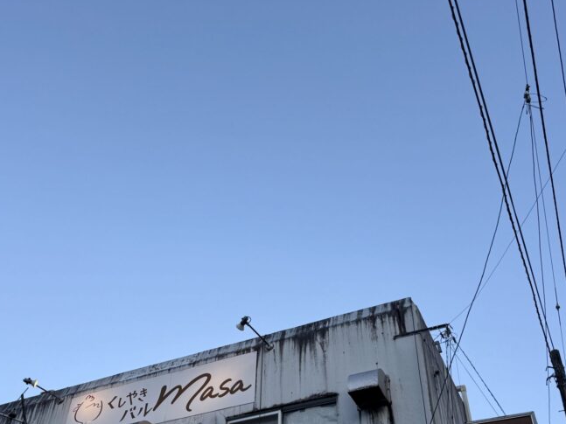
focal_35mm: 38
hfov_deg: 48.8
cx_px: 245
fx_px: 621
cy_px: 314
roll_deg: -3.7
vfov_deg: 36.9
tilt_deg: +36.9
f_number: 1.78
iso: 80
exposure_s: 1/822
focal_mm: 6.76
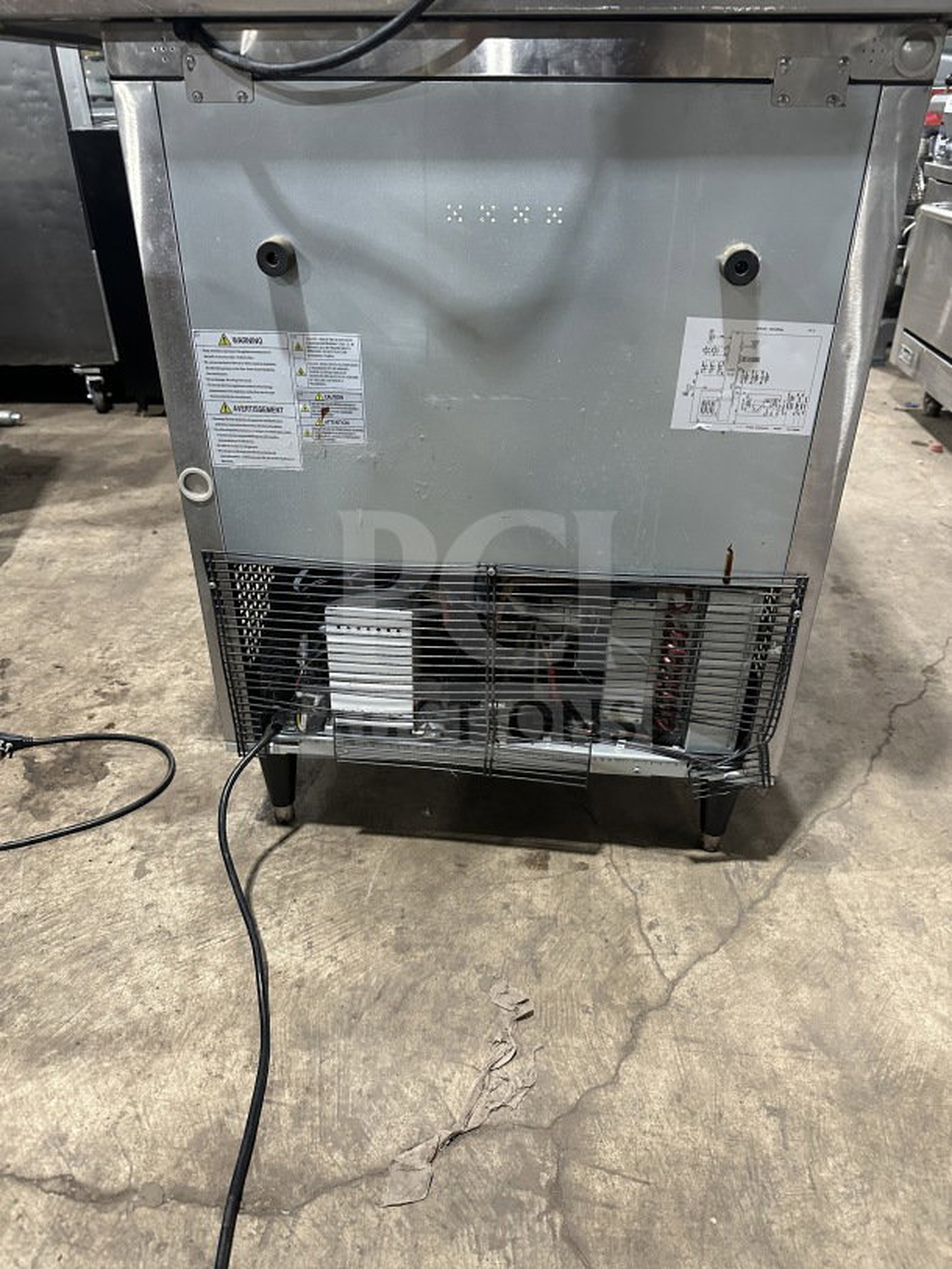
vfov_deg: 71.6
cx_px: 476
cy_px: 634
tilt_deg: -28.7
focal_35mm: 24
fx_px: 880
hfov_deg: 56.8
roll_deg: -0.9
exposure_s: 1/60
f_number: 1.78
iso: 500
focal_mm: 6.86
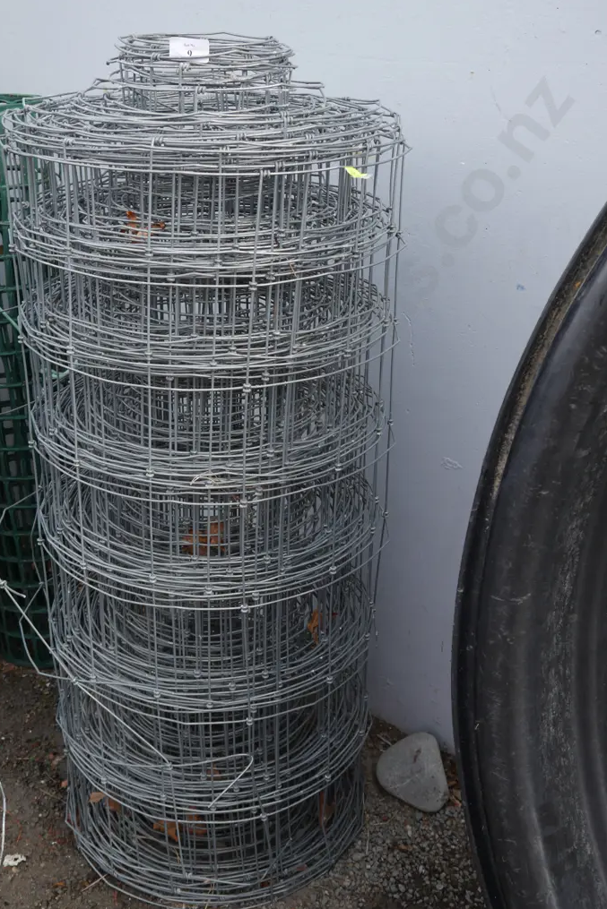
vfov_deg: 46.4
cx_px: 283
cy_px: 455
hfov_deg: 31.9
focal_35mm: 42
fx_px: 1062
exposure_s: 1/160
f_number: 5
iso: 200
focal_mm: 20
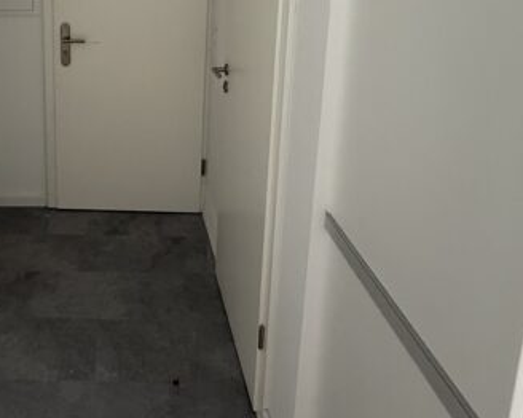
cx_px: 116
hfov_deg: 52.6
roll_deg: -0.2
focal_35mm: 32
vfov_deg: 41.9
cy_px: 38
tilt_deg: -9.4
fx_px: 495
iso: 400
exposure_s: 1/77
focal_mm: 2.22
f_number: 2.2
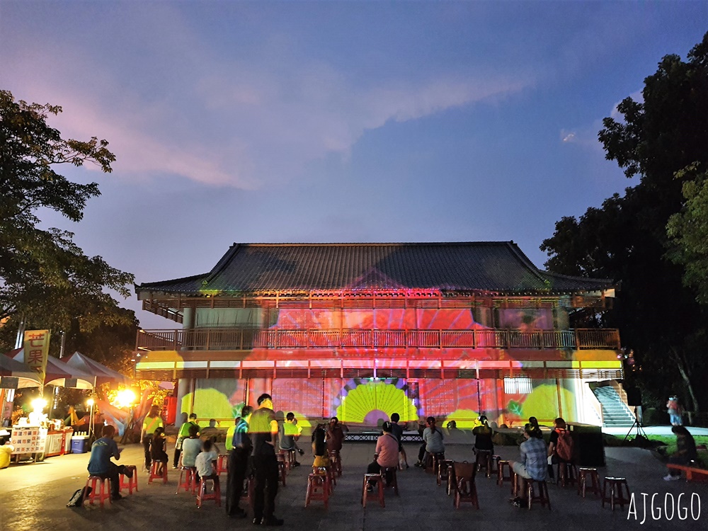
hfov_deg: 67.3
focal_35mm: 26
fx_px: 532
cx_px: 354
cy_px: 266
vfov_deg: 53.1
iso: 800
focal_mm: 4.32
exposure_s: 1/4
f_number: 1.7
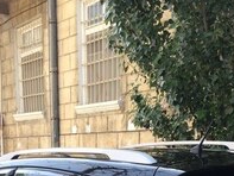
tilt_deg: -13.4
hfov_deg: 26.7
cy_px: 266
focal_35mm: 73
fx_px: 494
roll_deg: +1.4
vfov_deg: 18.0
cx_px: 107
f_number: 2.2
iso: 32
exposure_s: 1/187
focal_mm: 4.15
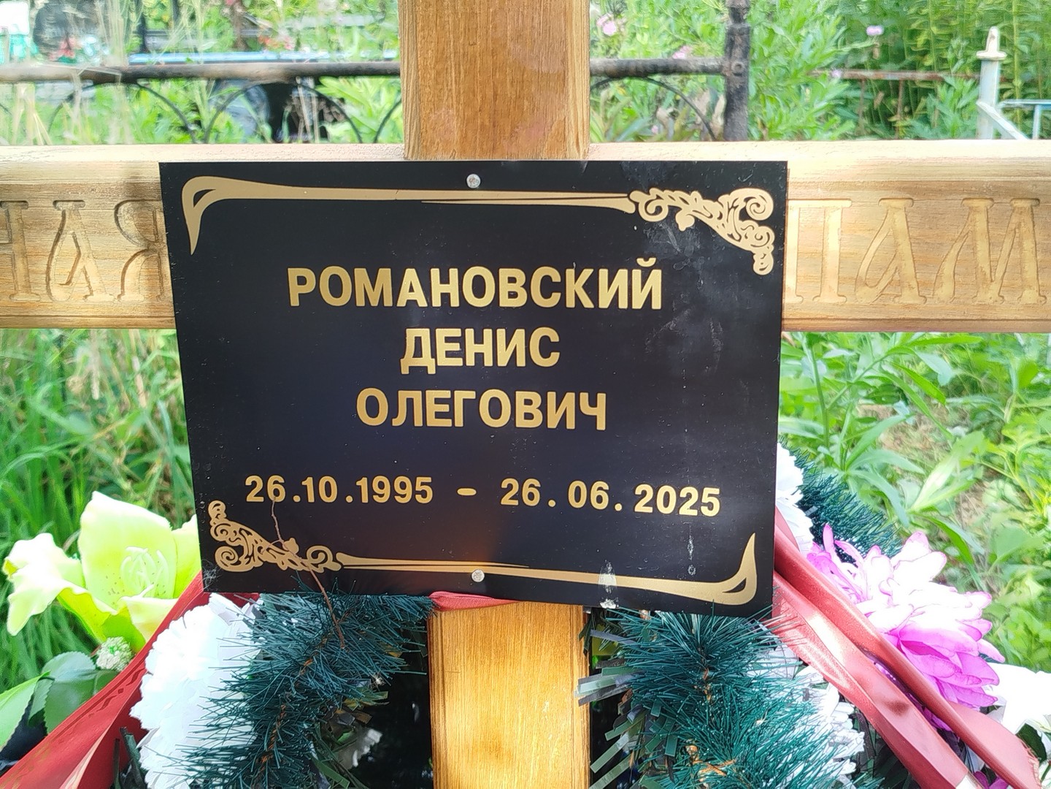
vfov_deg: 30.3
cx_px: 526
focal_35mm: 48
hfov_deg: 39.7
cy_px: 394
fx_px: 1457
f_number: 1.7
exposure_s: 1/100
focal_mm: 5.31
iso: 50
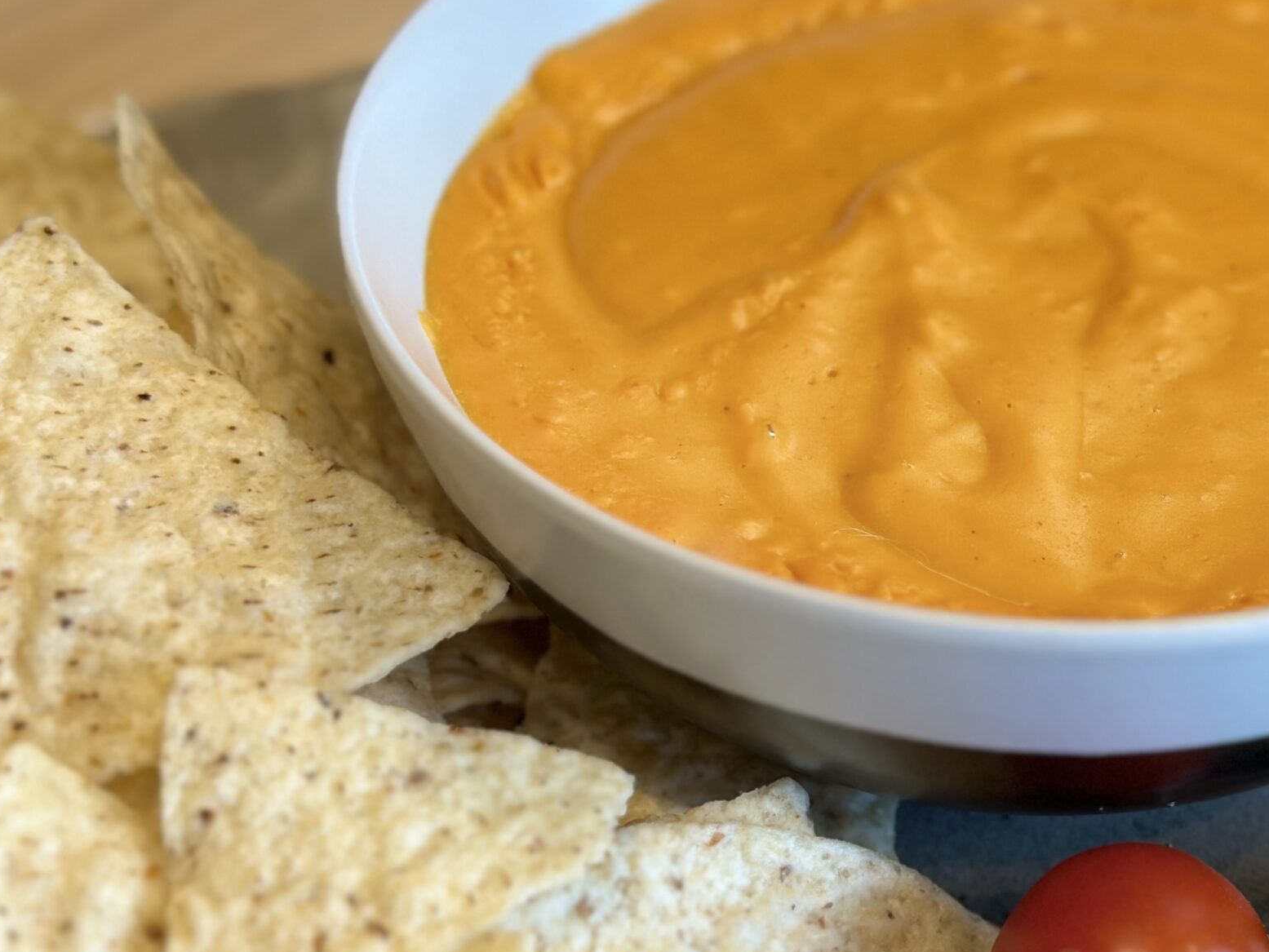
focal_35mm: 79
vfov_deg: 18.7
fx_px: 2897
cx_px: 1022
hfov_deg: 24.3
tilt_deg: -41.5
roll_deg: -3.2
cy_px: 480
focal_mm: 6.86
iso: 64
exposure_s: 1/144
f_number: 1.78
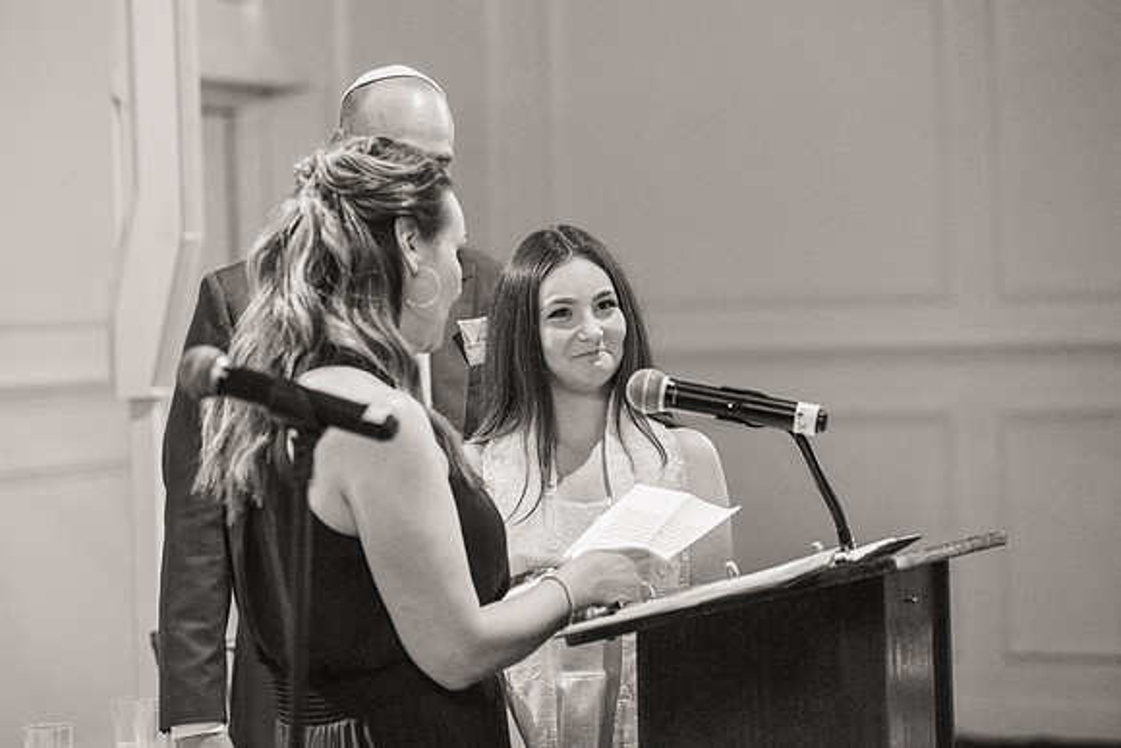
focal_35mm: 143
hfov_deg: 14.3
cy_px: 351
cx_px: 526
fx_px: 4461
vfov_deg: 9.6
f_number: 3.5
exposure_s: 1/160
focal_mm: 135
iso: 10000
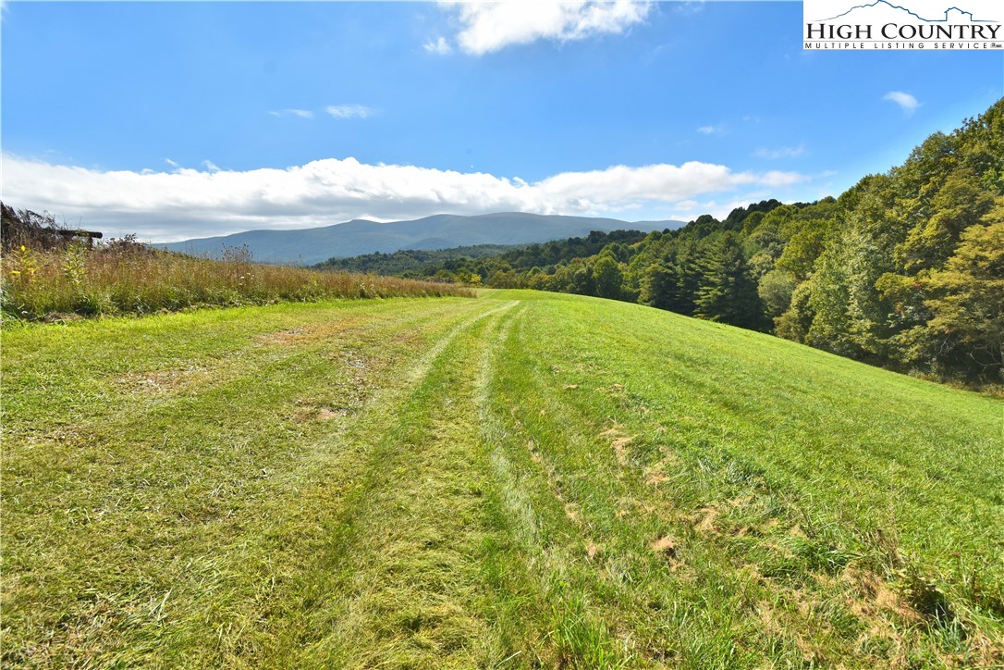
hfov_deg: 95.0
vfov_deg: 72.1
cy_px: 335
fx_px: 460
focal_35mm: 16
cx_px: 502
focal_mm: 11
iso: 110
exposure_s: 1/500
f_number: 8
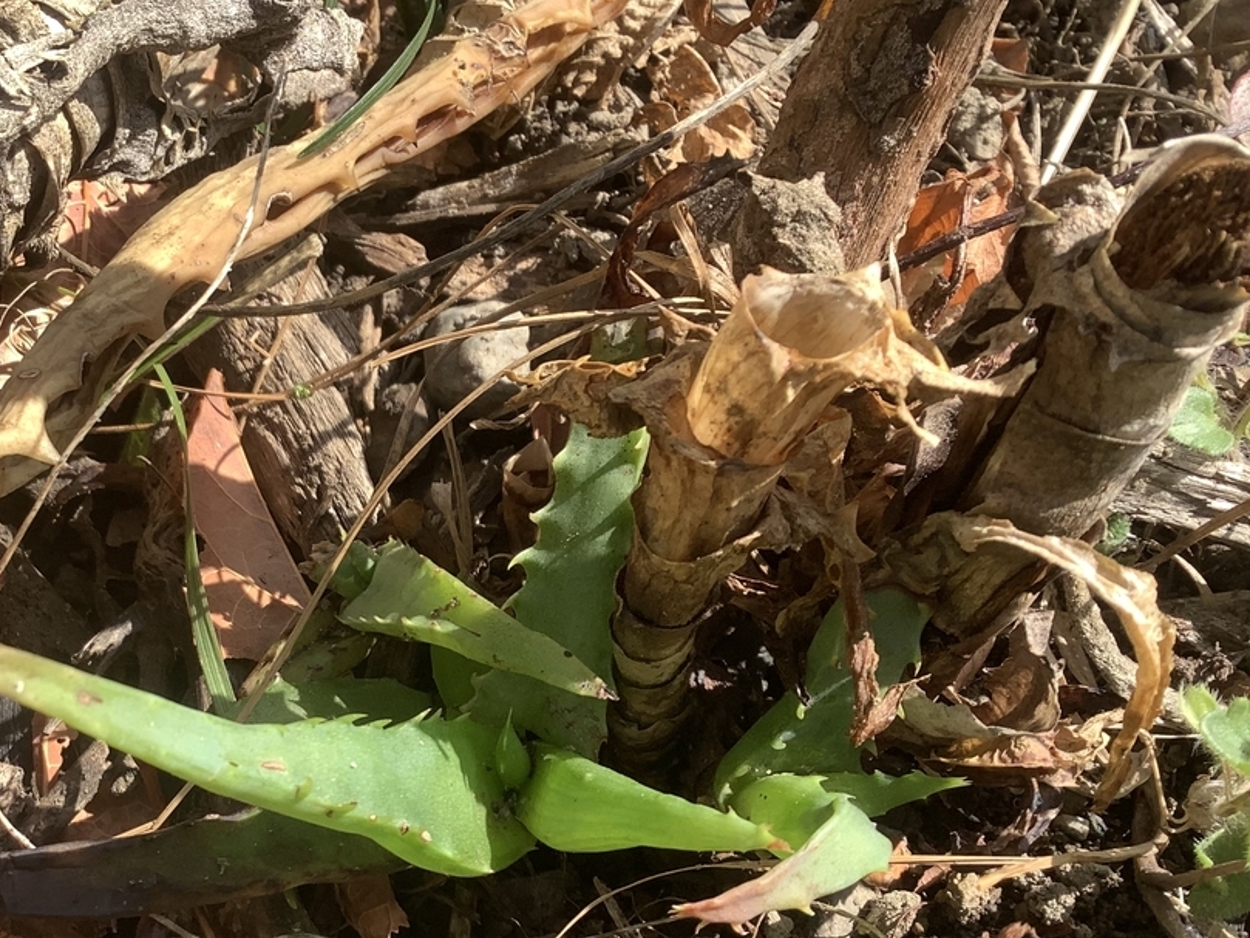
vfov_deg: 31.4
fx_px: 1661
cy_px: 576
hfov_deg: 40.4
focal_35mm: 46
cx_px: 362
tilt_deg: -52.3
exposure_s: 1/586
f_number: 2.4
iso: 25
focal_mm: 3.3
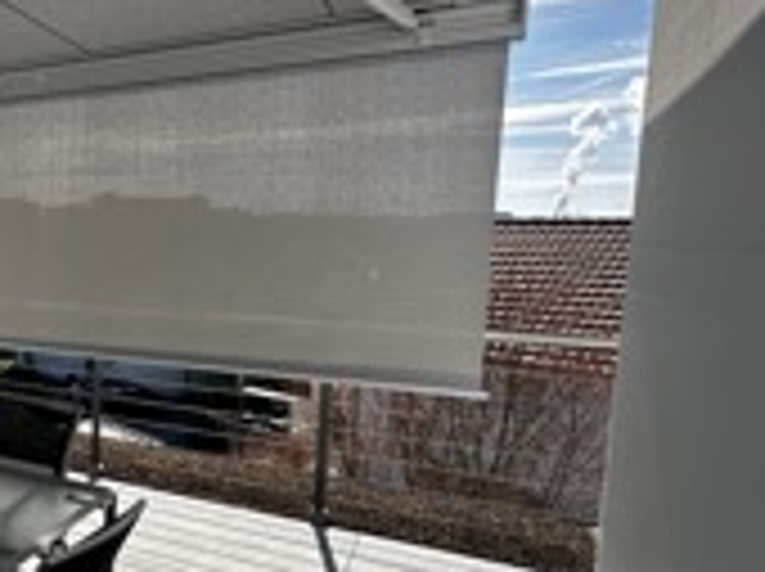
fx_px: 728
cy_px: 315
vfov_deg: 42.8
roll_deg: -0.6
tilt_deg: -6.5
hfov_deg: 45.8
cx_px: -14
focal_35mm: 33
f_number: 2.2
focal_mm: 2.22
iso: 50
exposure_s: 1/1511
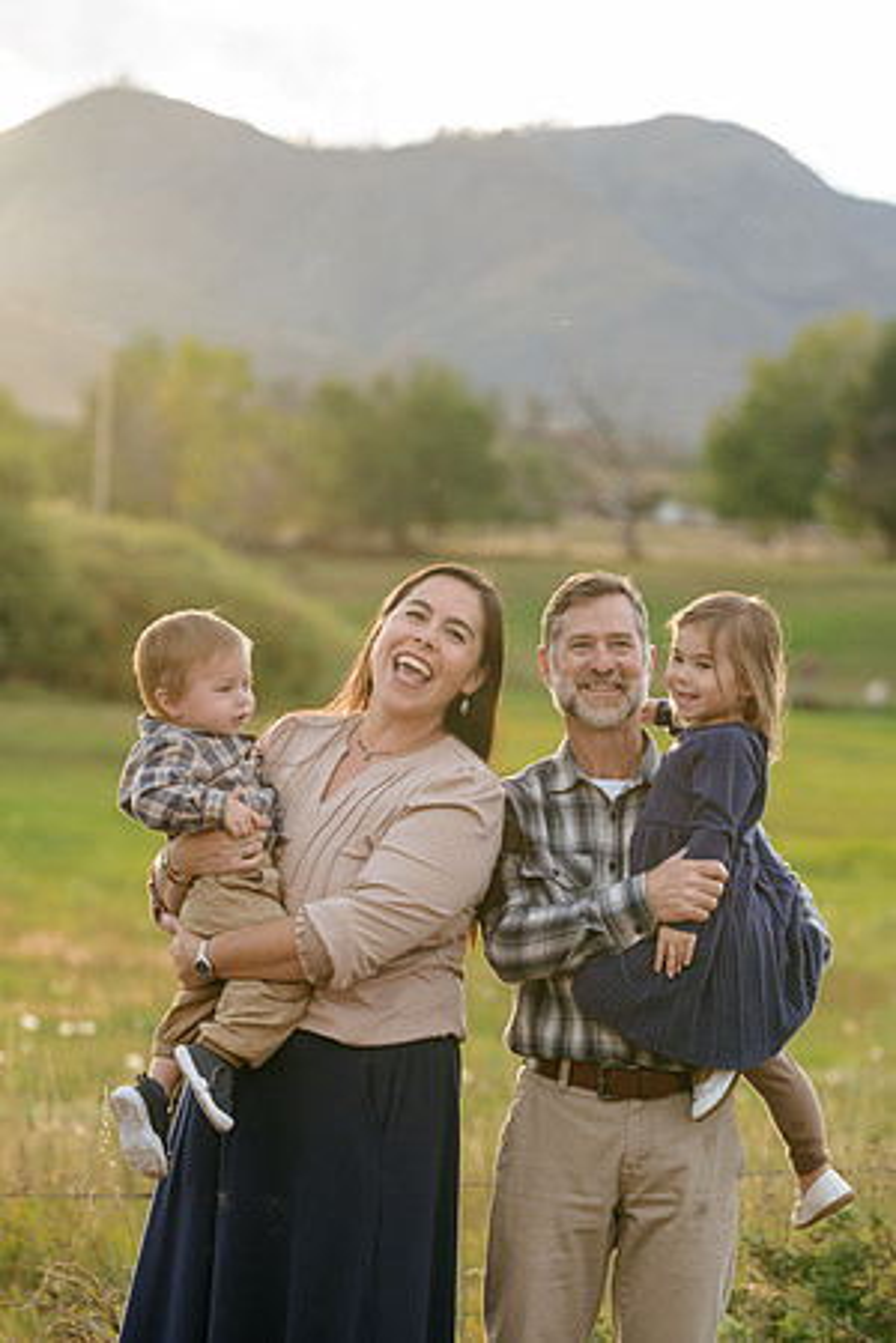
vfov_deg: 12.6
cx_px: 448
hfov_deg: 8.4
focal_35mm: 163
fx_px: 6085
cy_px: 672
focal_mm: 163
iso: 640
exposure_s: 1/200
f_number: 5.6
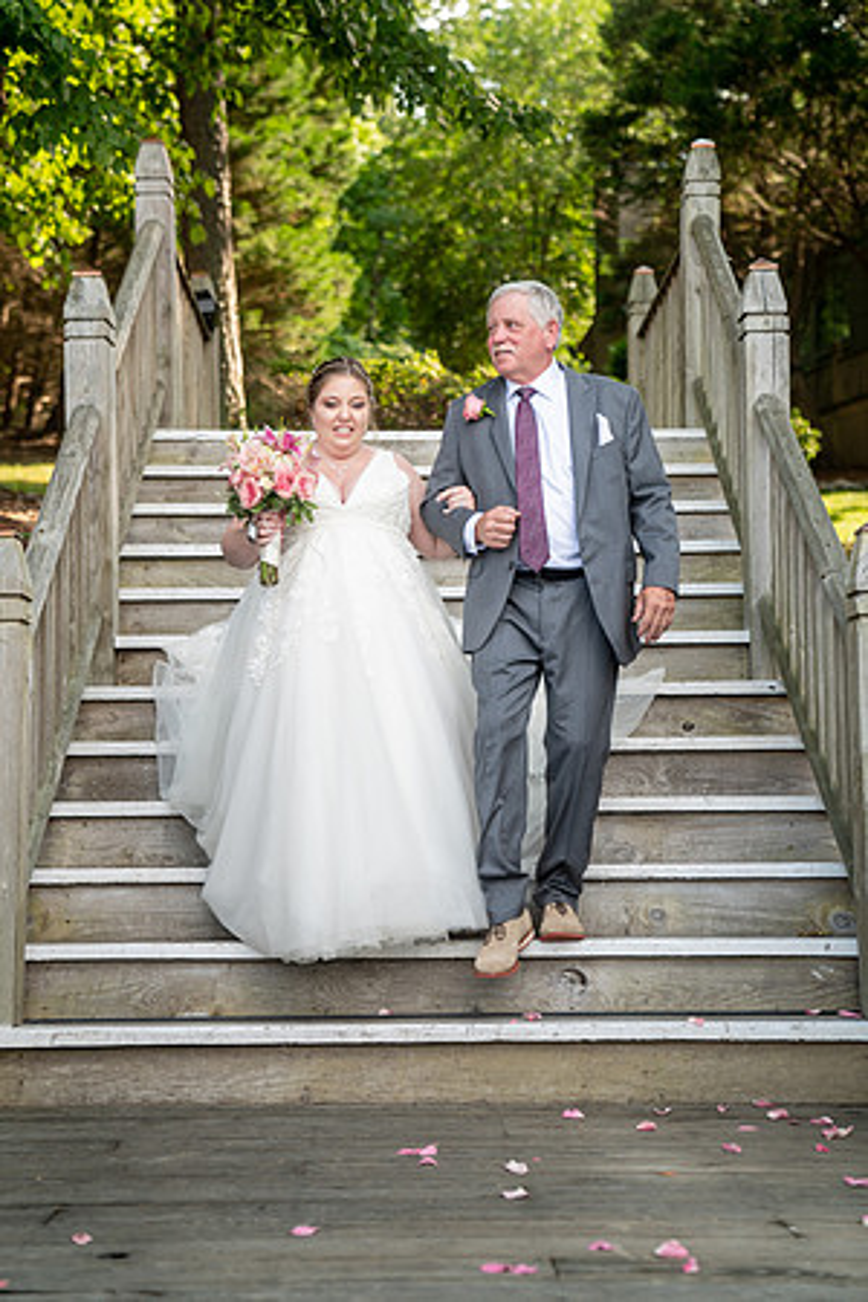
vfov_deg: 36.9
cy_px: 651
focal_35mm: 54
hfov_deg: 25.1
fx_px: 1953
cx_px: 434
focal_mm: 54
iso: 100
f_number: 2.8
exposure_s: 1/250
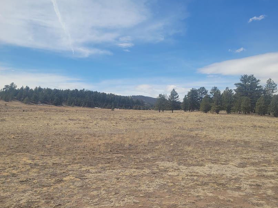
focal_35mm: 33
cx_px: 138
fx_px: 265
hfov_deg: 55.4
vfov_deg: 42.8
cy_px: 88
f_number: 1.8
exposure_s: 1/2797
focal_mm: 5.4
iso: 40
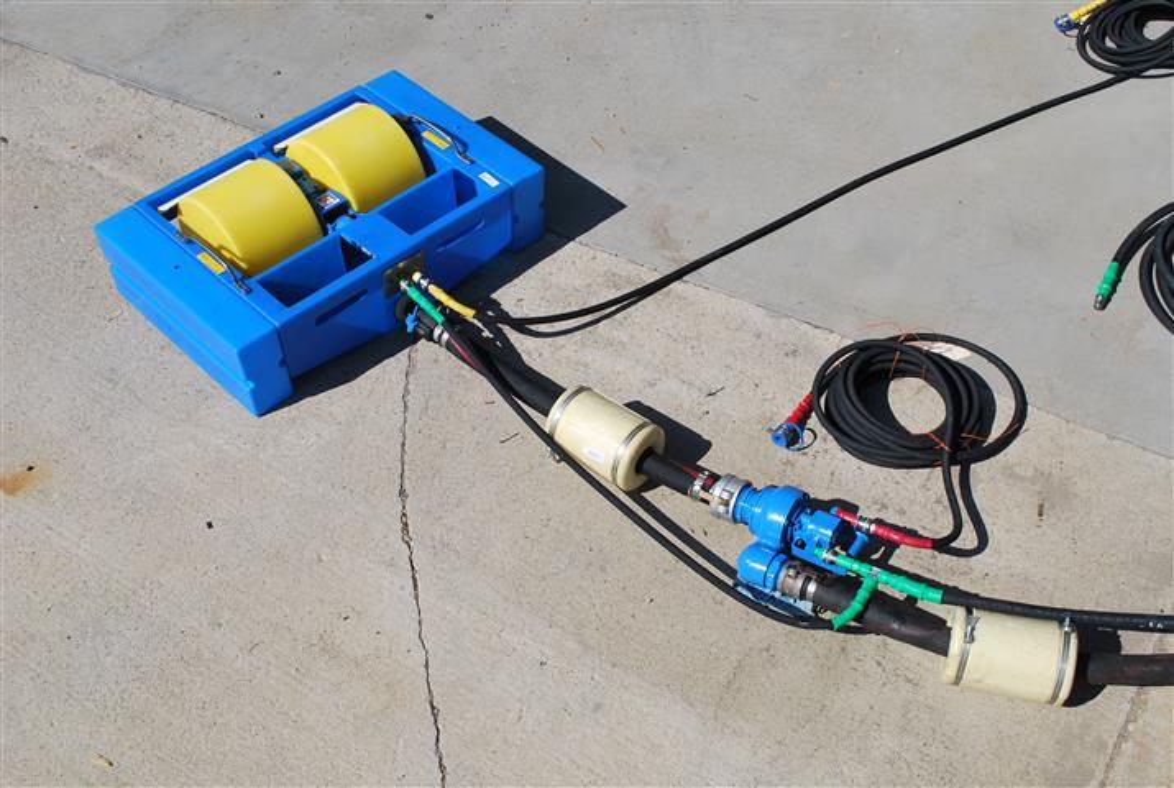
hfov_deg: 46.3
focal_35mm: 42
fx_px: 1373
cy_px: 394
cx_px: 587
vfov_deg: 32.0
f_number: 9
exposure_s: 1/320
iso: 100
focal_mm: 28
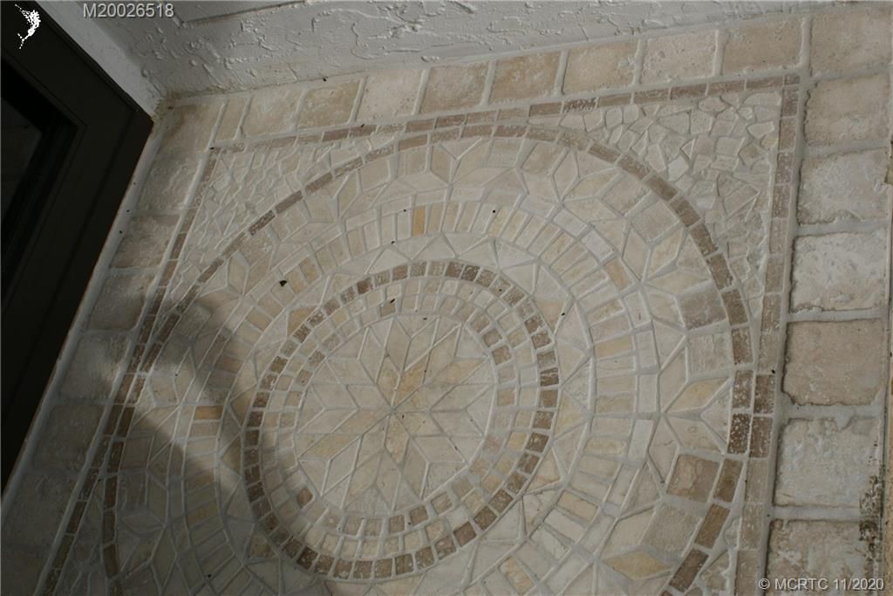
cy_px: 298
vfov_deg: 31.9
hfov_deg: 46.4
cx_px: 446
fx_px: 1042
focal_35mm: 42
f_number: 9
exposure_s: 1/500
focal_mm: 28
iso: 100
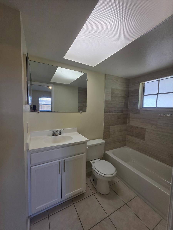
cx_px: 86
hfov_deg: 89.9
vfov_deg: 106.2
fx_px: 87
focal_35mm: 13
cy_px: 115
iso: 40
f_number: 1.9
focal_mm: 2.2
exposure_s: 1/120
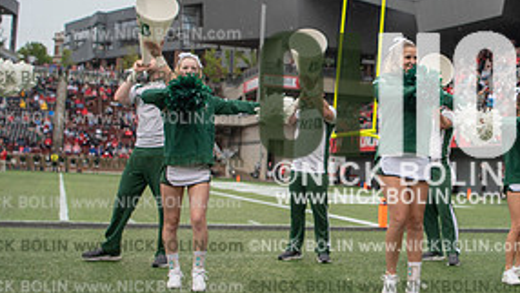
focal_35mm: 51
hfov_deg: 39.5
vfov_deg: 23.5
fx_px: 703
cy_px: 119
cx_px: 387
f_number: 2.8
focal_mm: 24
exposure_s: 1/1000
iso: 250
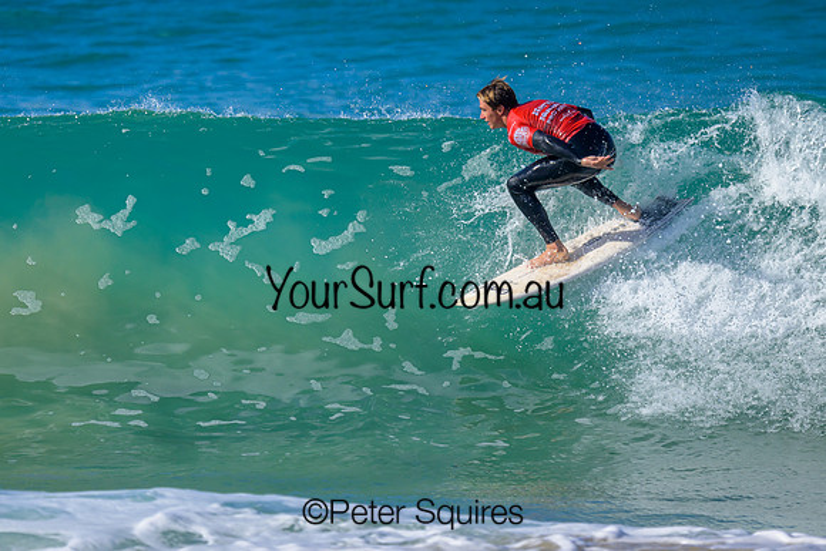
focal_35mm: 1098
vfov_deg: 1.3
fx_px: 25207
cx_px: 370
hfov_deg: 1.9
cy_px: 200
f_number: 6.3
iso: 360
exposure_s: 1/2000
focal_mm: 800
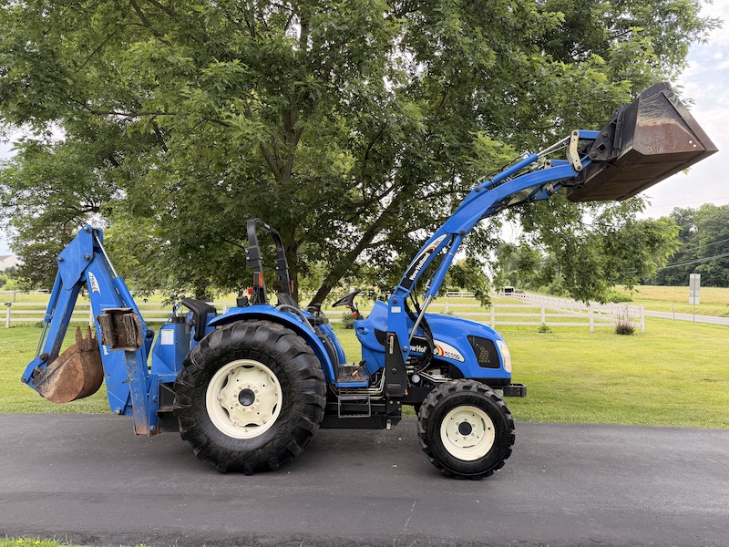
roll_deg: -0.6
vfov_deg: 56.8
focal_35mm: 24
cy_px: 274
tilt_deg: +7.0
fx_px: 505
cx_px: 364
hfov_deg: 71.6
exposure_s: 1/1211
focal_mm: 6.76
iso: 100
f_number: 1.78
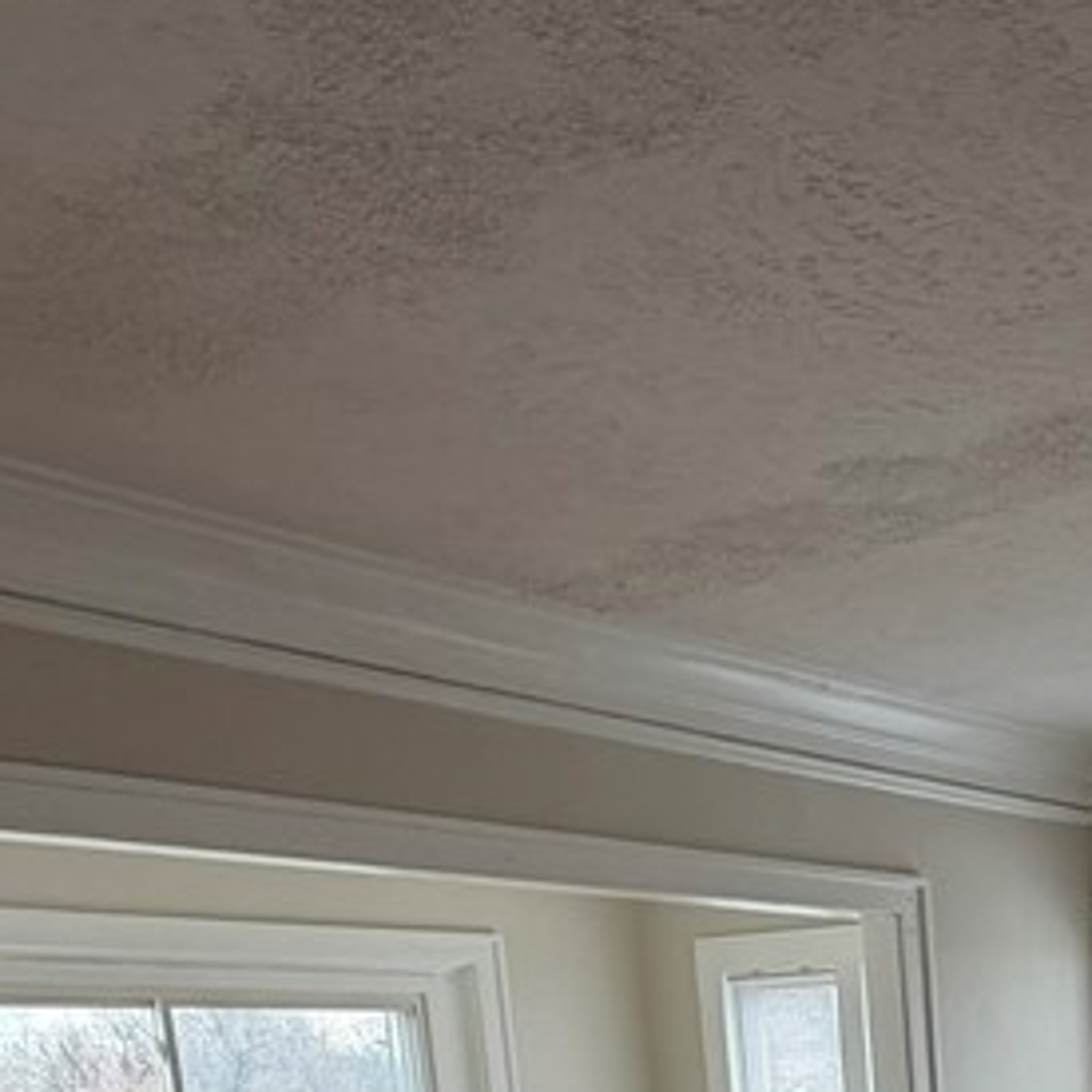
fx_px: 1642
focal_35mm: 46
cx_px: 1267
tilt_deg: -11.7
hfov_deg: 31.6
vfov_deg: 29.8
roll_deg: +1.9
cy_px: 1402
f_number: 2.2
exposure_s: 1/121
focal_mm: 2.22
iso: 100
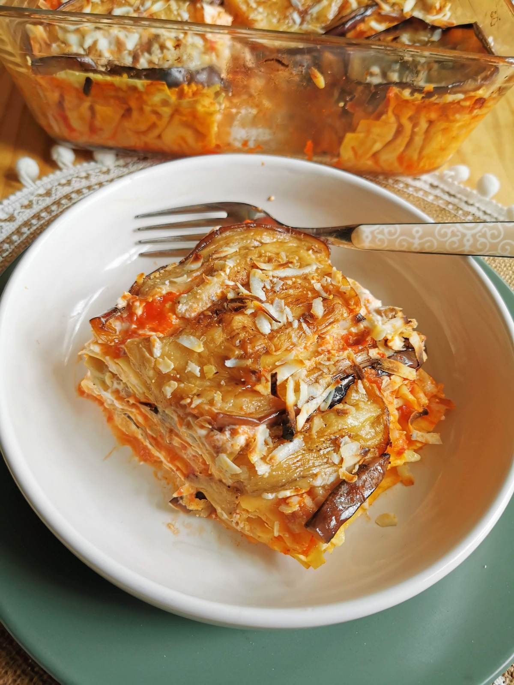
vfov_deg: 65.3
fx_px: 535
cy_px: 342
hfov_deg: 51.4
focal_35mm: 27
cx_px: 257
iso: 50
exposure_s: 1/120
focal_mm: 5.56
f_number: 1.6
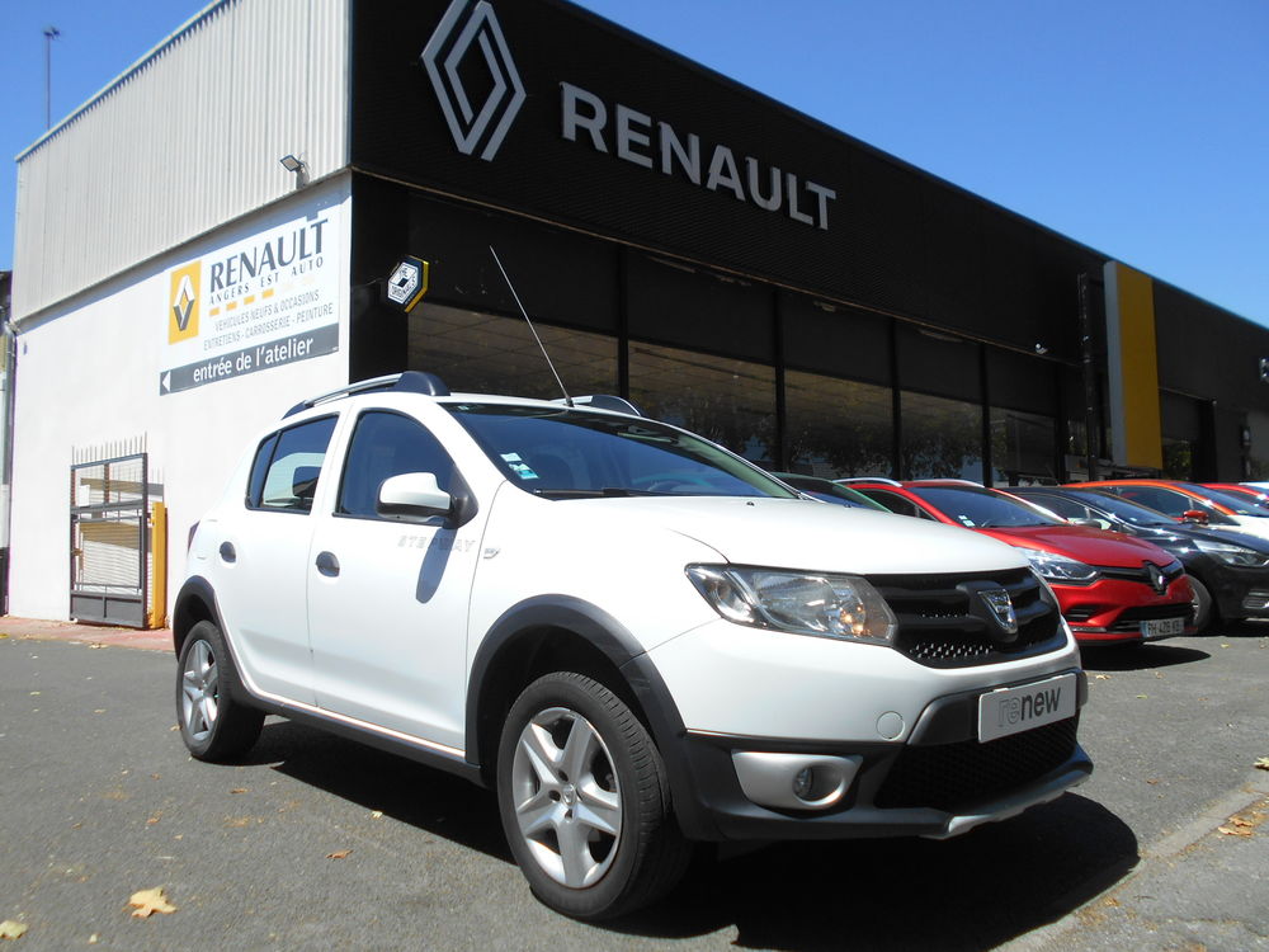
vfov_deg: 53.1
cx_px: 634
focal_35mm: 26
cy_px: 476
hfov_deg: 67.3
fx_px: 953
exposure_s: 1/800
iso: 80
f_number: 3.2
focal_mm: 4.6
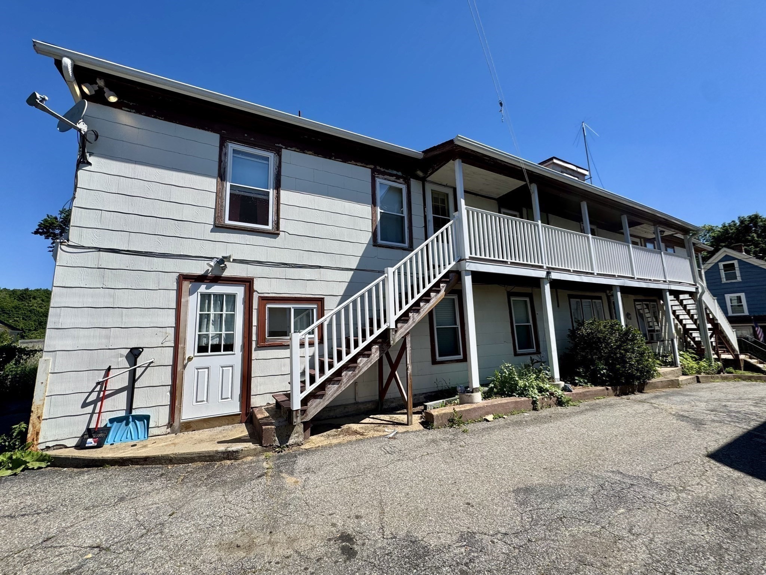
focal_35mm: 14
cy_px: 288
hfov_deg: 102.1
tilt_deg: +8.2
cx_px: 383
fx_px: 310
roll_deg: +1.4
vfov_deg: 85.7
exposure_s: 1/2584
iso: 50
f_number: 2.2
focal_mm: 2.22
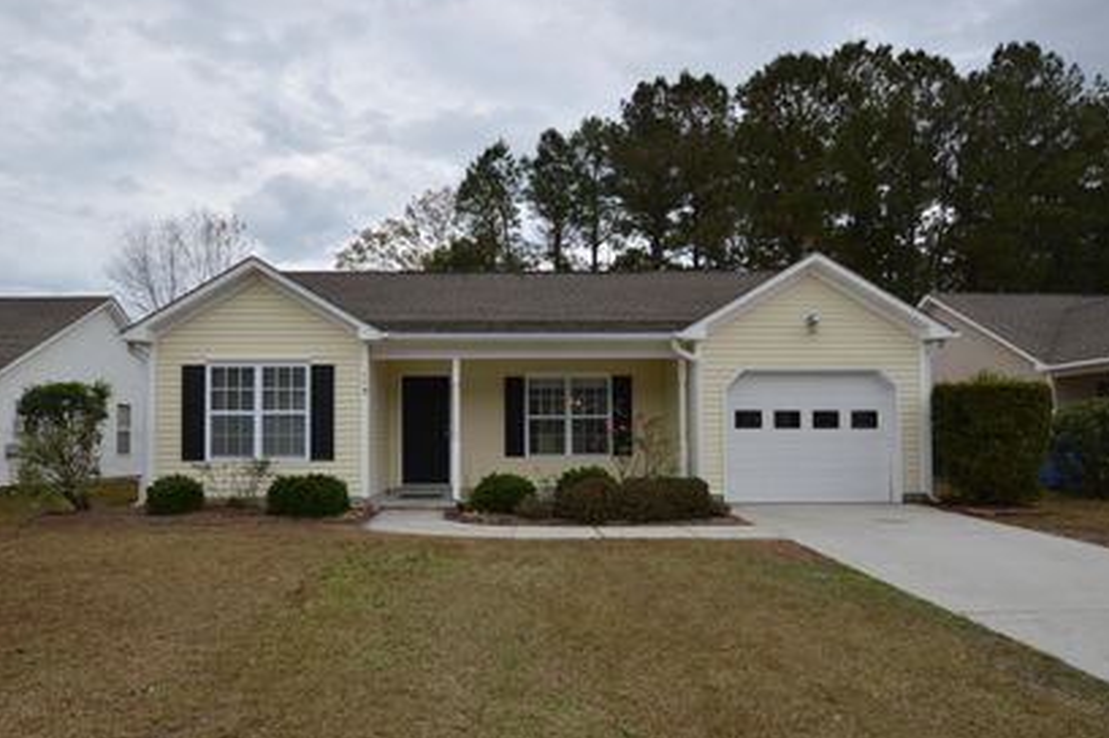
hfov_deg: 78.4
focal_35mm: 22
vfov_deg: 56.9
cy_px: 426
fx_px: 677
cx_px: 502
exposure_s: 1/200
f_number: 7.1
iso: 100
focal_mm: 12
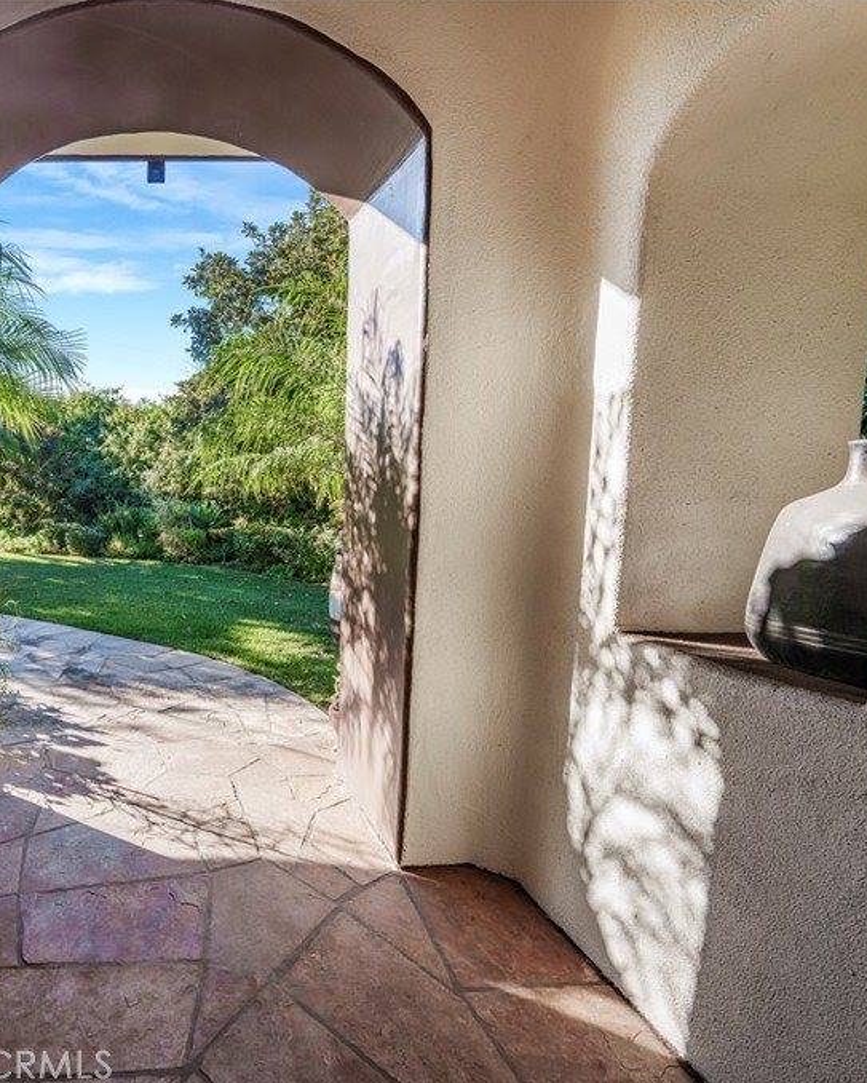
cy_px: 542
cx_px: 141
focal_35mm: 17
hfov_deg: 67.6
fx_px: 545
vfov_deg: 89.6
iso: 200
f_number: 8
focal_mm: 12
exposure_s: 1/80
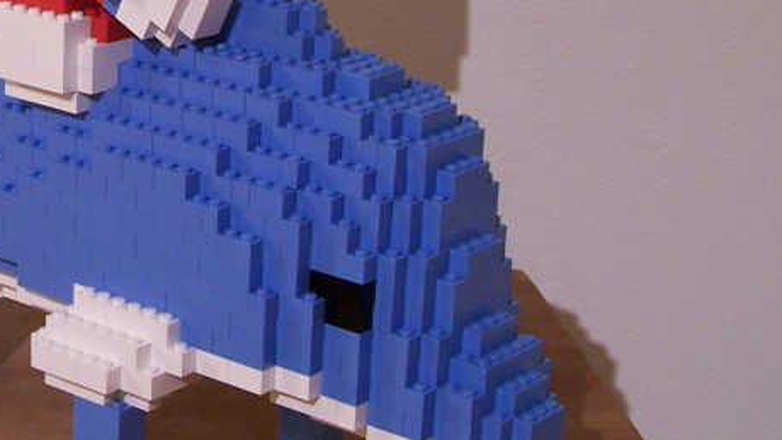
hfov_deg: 21.5
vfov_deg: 12.3
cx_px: 83
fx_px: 2012
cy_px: -14
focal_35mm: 97
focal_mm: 6.7
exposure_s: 1/2
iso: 80
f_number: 2.8
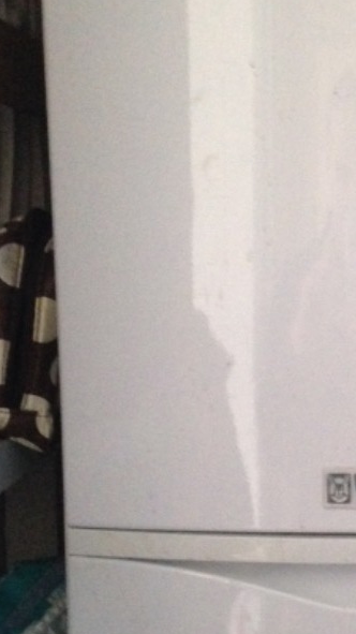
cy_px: 408
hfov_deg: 16.2
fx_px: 1226
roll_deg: -1.4
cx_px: 358
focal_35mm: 73
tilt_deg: -8.6
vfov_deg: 28.8
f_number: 2.4
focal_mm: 4.12
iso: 400
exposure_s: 1/15
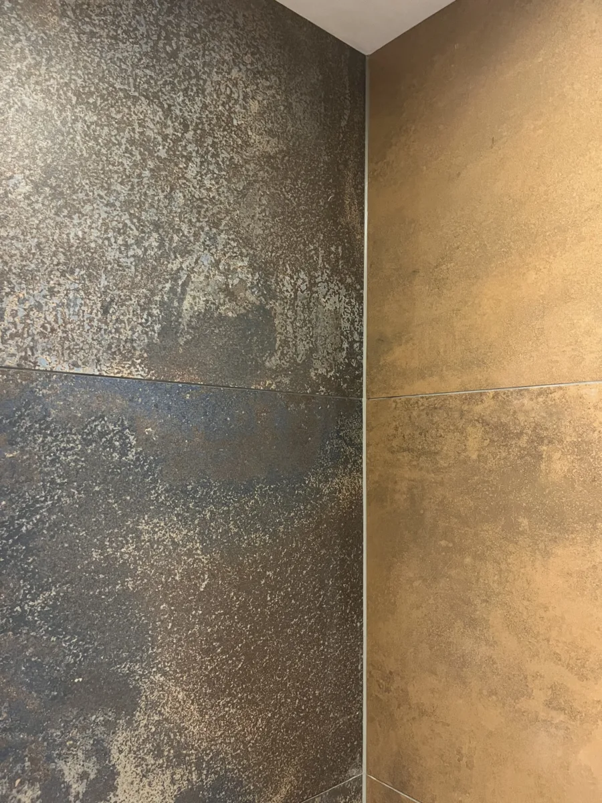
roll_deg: -0.1
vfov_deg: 67.3
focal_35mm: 26
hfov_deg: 53.1
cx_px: 301
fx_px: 603
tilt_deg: +3.7
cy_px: 402
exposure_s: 1/36
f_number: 1.6
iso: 640
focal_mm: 5.1
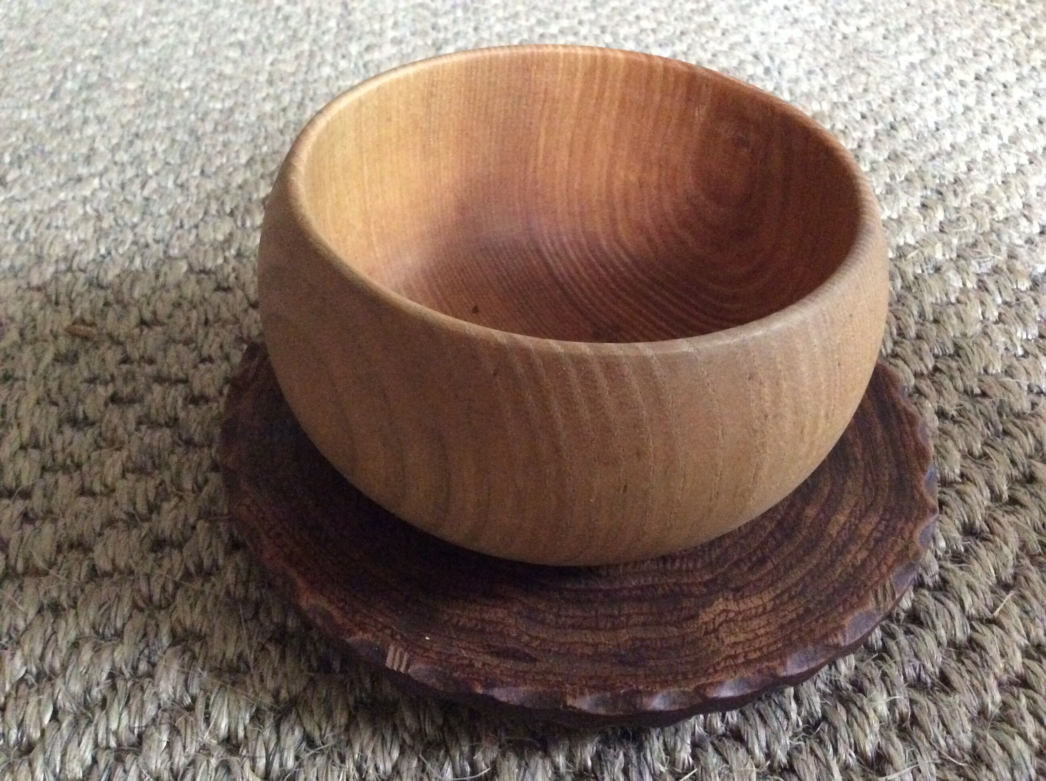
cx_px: 523
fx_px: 966
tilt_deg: -42.4
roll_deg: -2.3
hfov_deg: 56.9
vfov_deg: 44.1
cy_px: 390
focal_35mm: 32
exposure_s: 1/17
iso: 640
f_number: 2.4
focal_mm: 3.3
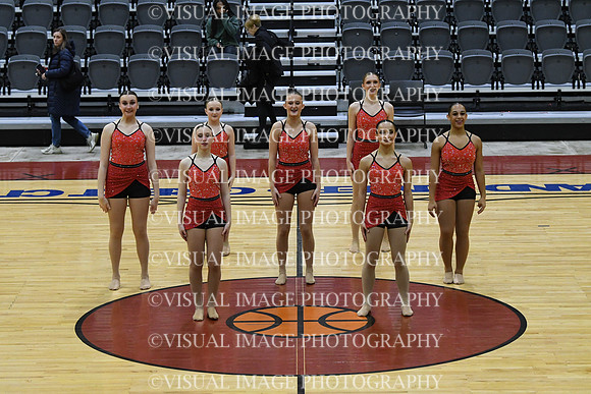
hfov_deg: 15.9
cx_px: 296
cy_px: 197
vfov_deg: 10.6
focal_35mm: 129
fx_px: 2118
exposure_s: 1/500
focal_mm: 86
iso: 5000
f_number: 4
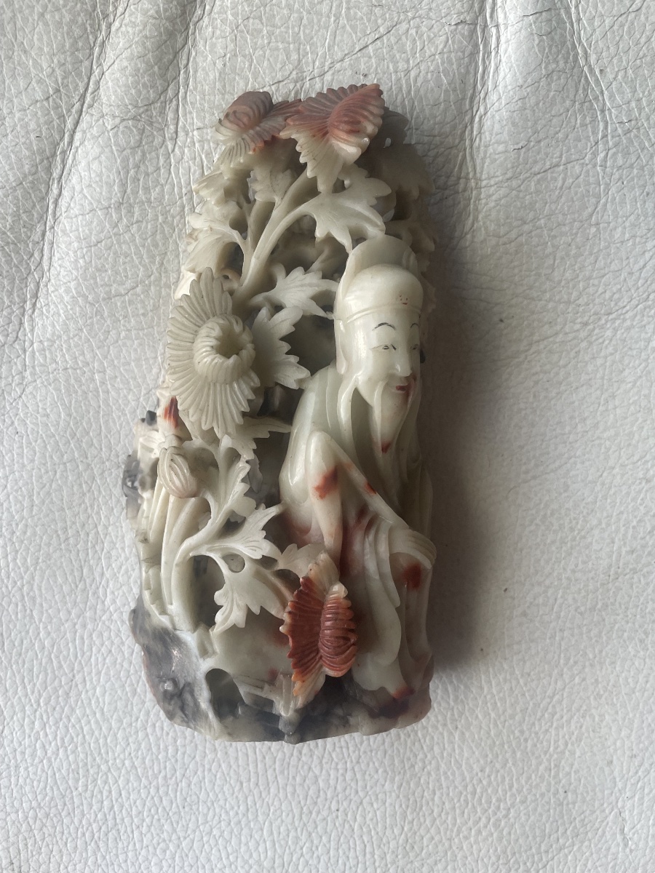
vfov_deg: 67.3
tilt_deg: -75.1
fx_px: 656
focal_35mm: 26
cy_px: 436
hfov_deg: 53.1
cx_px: 328
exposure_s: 1/121
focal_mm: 4.2
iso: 125
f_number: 1.6
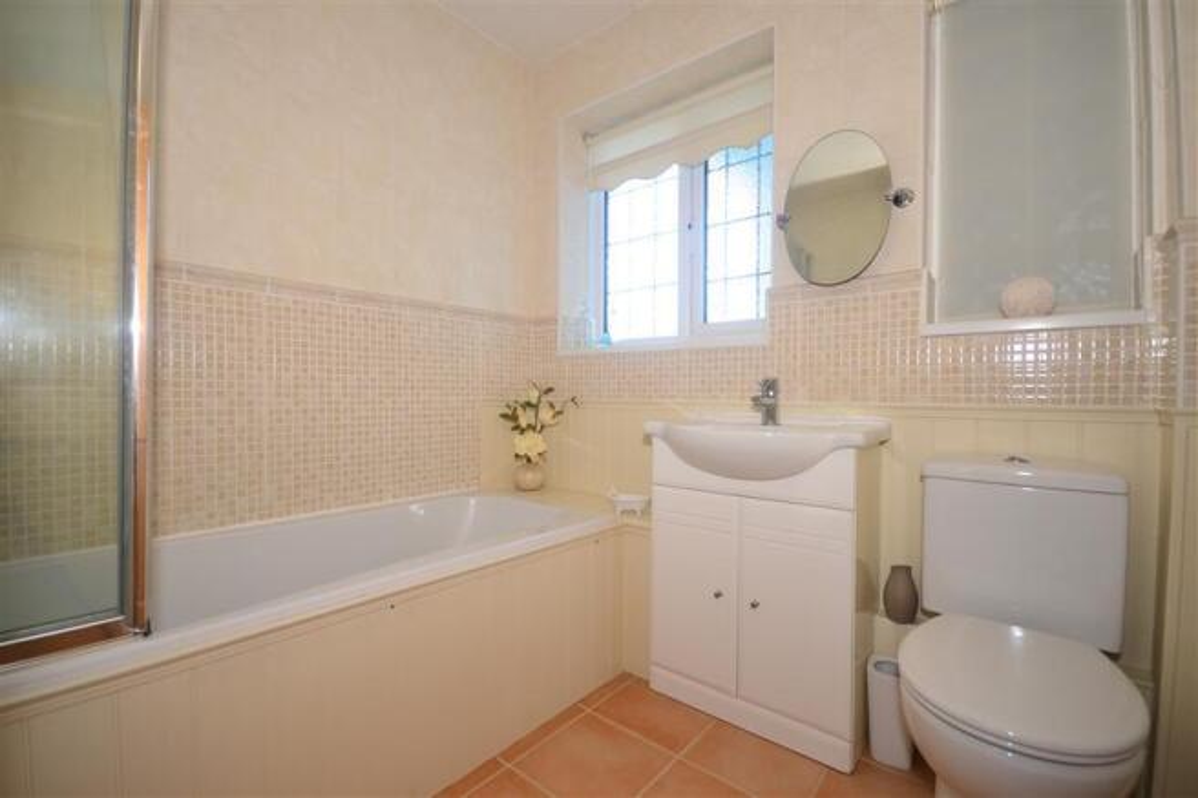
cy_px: 399
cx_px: 599
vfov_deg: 77.3
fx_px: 499
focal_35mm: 15
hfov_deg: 100.4
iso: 400
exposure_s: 1/50
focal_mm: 10
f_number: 5.6
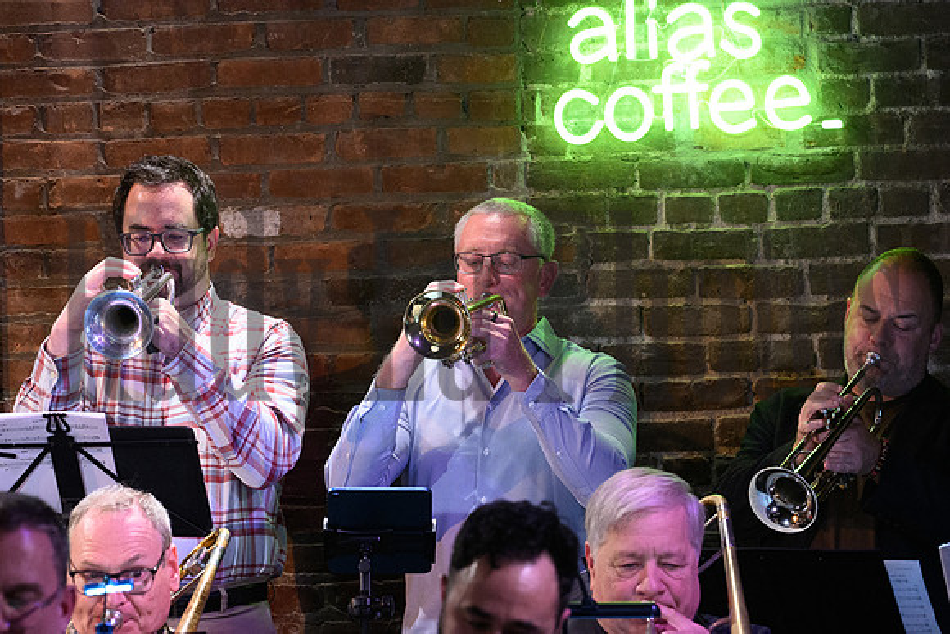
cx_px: 475
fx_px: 6335
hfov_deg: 8.6
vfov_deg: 5.7
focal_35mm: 240
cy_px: 317
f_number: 5.6
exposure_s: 1/160
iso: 5000
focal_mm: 160
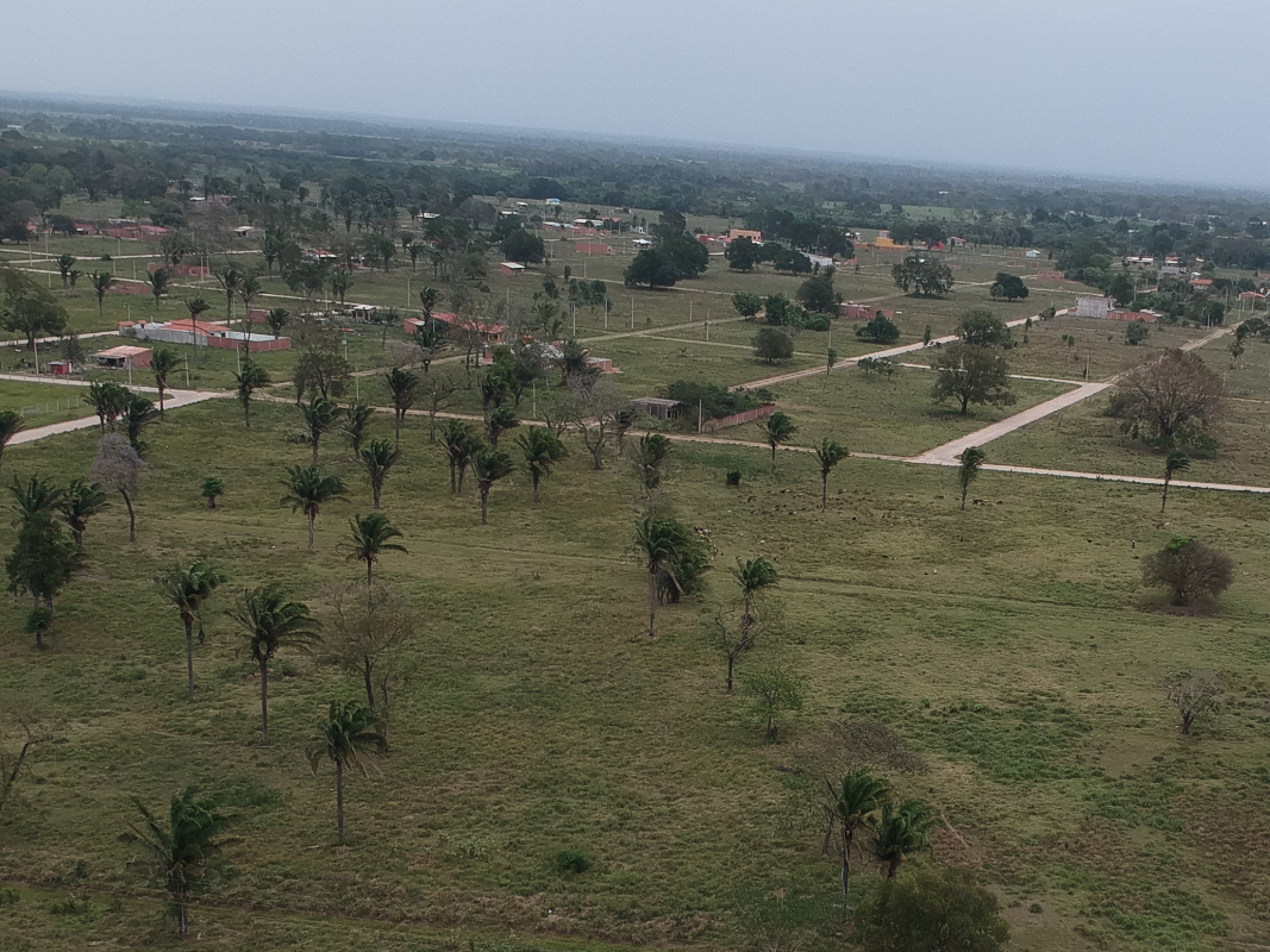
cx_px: 1012
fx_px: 1761
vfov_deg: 29.9
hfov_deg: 38.2
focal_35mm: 48
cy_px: 683
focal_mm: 4.49
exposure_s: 1/640
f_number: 2.6
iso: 100
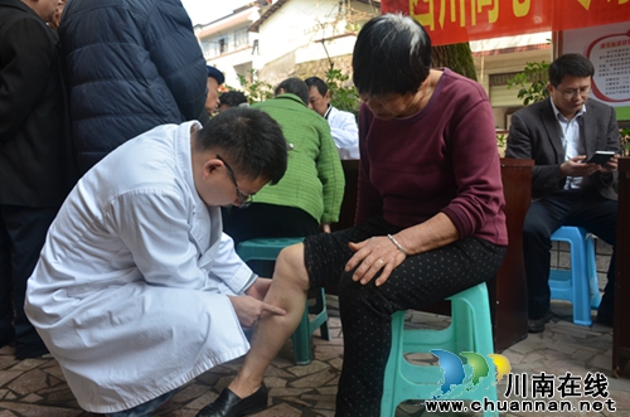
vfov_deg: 43.4
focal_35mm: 30
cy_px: 208
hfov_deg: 62.0
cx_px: 315
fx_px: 524
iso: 200
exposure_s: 1/160
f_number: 6.3
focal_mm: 20
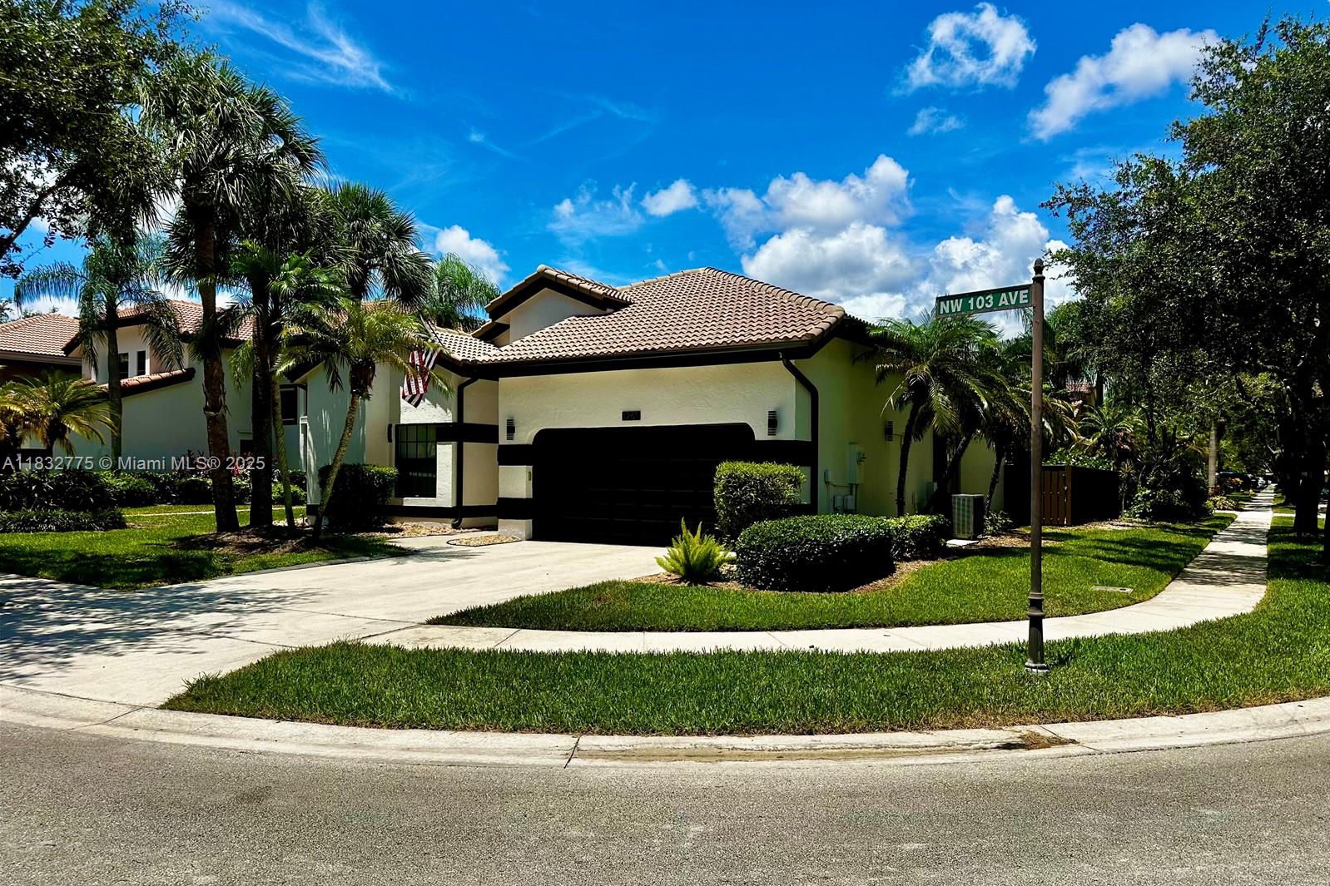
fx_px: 923
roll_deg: -0.2
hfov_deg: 71.5
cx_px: 665
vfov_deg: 51.3
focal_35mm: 25
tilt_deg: +1.3
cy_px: 465
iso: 80
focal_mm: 6.86
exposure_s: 1/7042
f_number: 1.78
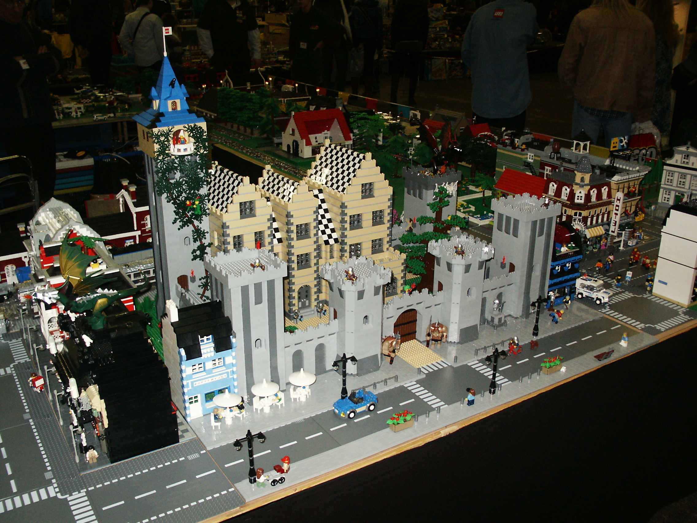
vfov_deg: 40.7
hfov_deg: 52.6
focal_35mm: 35
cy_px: 262
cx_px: 348
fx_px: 705
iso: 200
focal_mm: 7.2
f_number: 3
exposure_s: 1/45
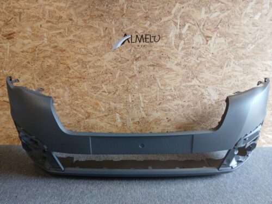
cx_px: 136
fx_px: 204
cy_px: 102
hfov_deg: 67.3
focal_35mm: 26
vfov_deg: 53.1
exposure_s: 1/33.3
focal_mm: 3.98
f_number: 1.8
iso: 200
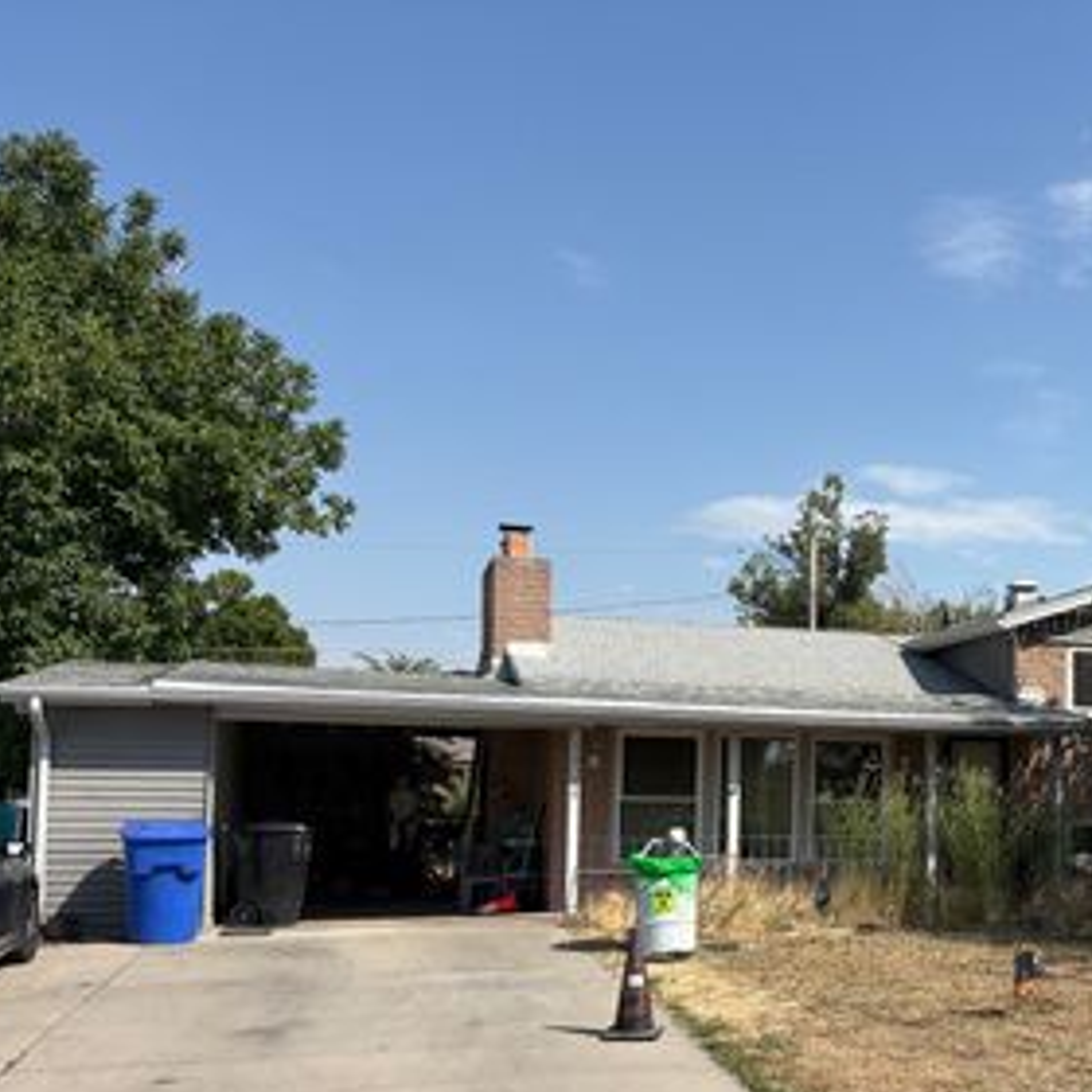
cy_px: 723
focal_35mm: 41
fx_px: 1463
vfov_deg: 40.4
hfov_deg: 38.8
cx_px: 928
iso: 50
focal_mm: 5.96
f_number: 1.6
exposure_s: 1/4950
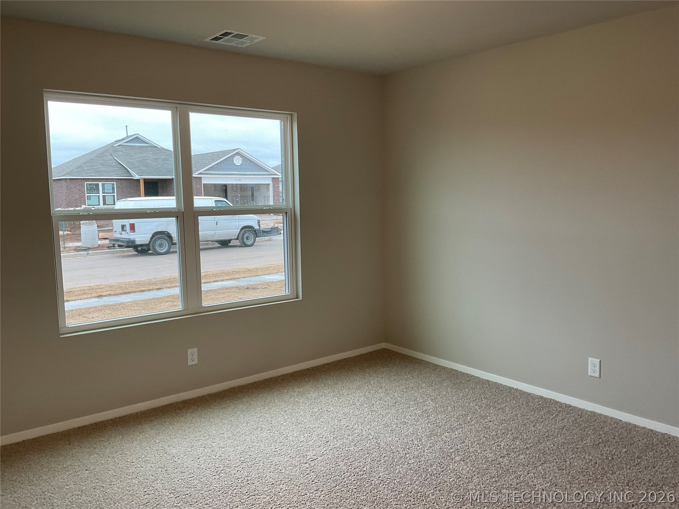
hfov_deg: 61.7
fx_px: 569
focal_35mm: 29
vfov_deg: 48.2
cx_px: 340
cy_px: 254
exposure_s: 1/120
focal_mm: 3
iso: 64
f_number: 1.8
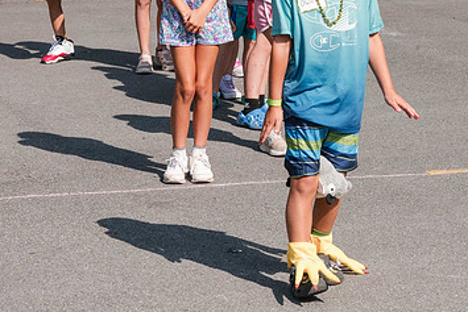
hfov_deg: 13.5
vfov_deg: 9.0
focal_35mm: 152
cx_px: 339
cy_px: 70
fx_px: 1977
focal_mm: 85
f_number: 16
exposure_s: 1/6400
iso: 6400
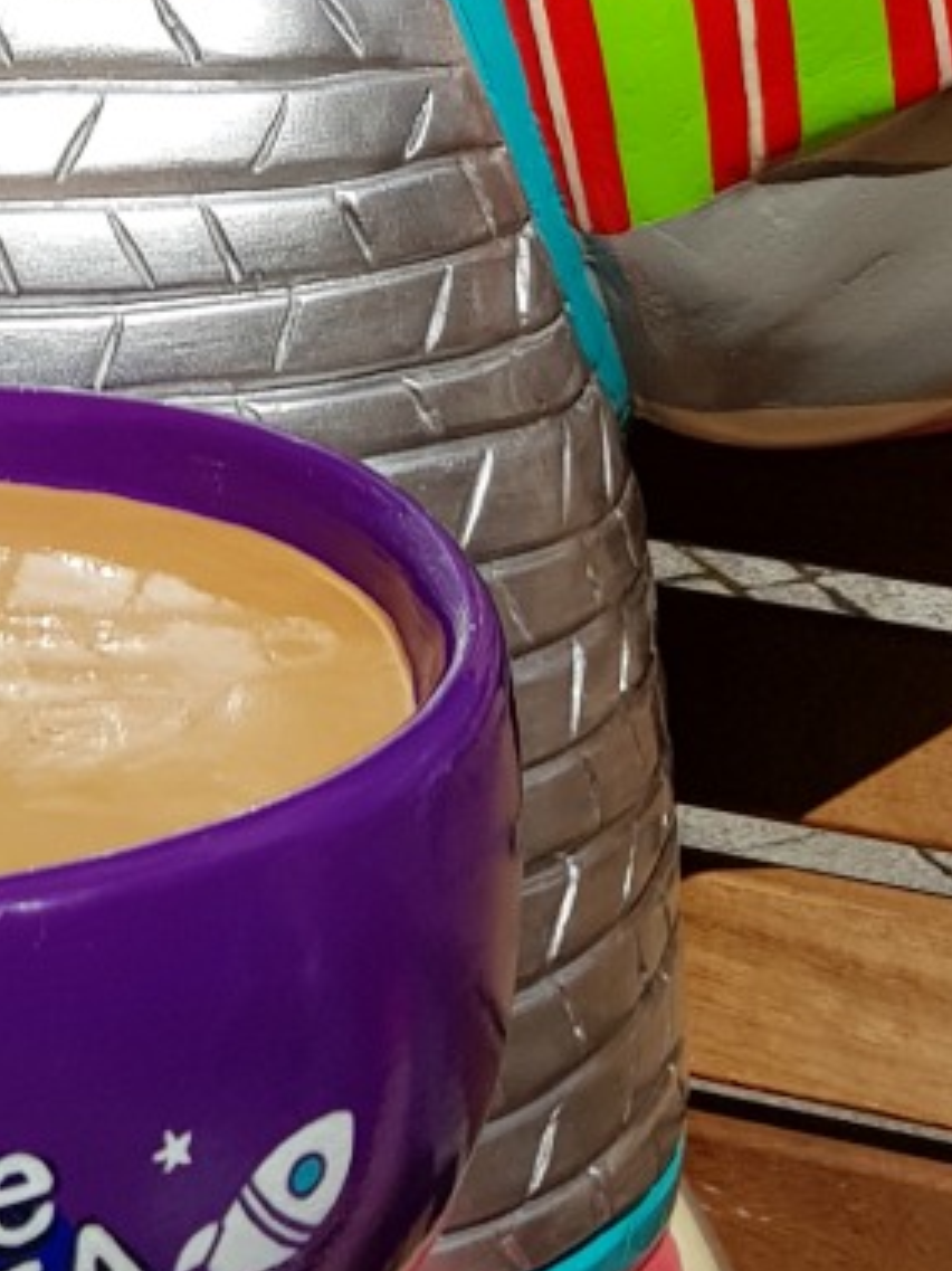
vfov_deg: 17.6
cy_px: -486
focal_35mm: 103
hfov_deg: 13.8
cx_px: -317
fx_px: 3779
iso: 40
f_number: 1.7
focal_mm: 4.2
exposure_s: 1/5472
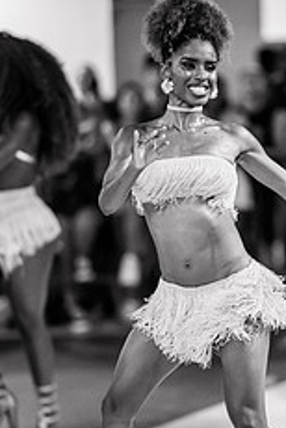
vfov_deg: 12.4
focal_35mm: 166
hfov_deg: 8.3
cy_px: 240
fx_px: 1972
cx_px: 249
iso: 1000
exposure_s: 1/500
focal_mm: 85
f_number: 1.2
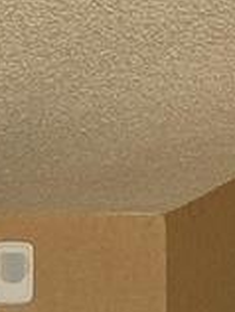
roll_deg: +2.5
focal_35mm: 197
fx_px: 1778
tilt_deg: -9.0
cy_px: 802
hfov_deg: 7.2
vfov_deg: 8.9
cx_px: -274
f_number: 1.8
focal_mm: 4.25
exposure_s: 1/121
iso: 64
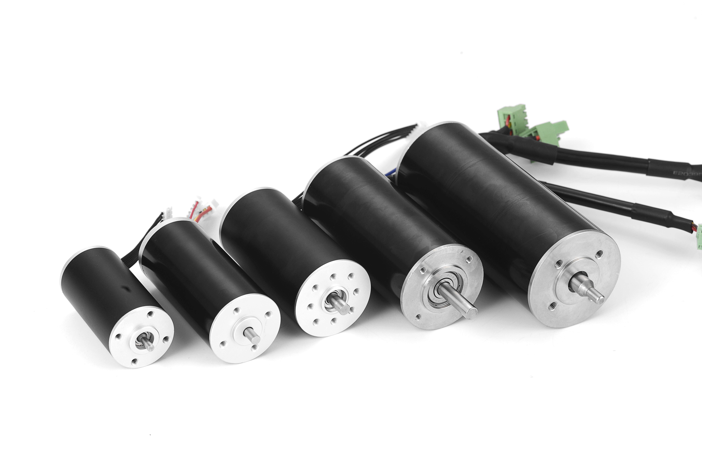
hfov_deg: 22.6
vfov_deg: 15.2
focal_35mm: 90
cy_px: 234
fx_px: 1756
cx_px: 351
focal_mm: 90
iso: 100
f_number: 20
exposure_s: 1/125
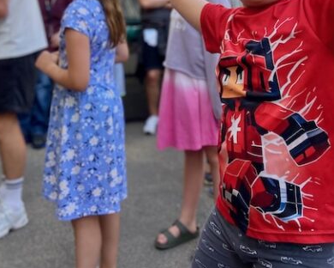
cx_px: 195
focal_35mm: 50
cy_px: 23
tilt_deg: -2.6
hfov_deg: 37.2
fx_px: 494
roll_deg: +0.1
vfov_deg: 29.0
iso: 32
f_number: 1.8
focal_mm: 4.25
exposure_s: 1/706
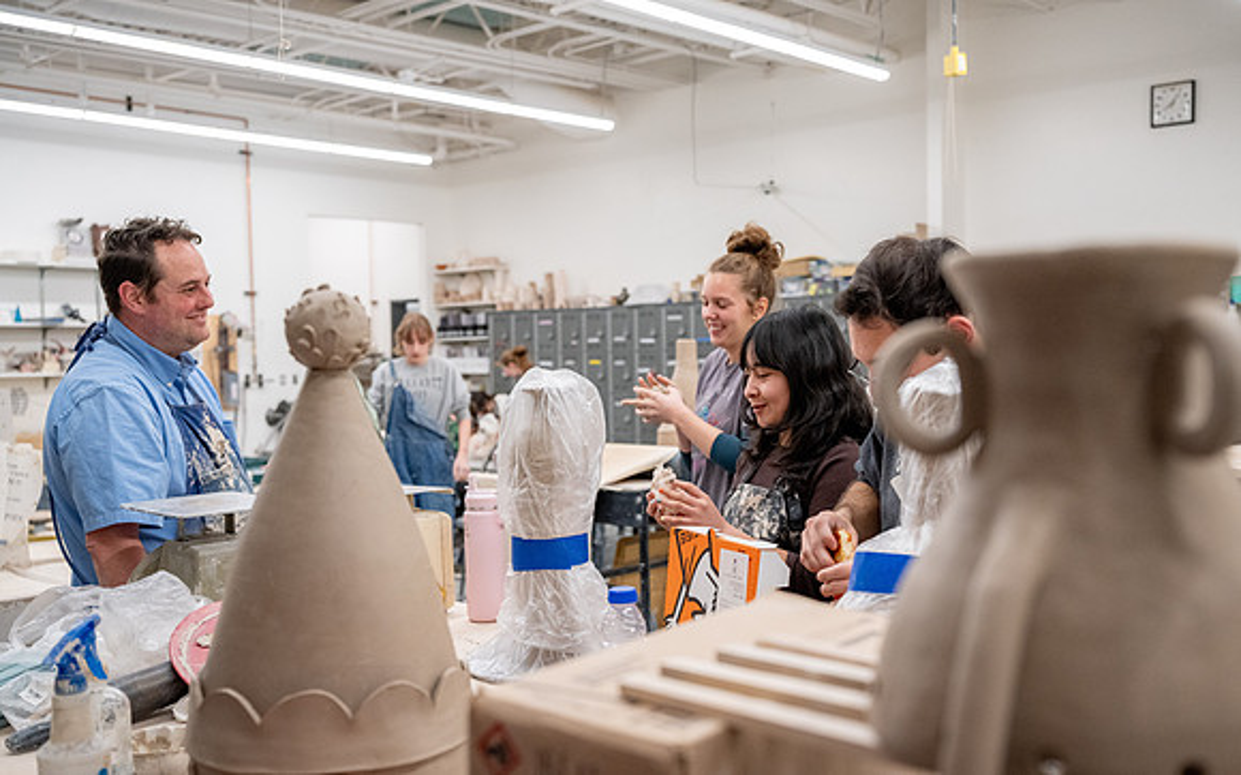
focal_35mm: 35
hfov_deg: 54.9
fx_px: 1193
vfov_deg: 36.0
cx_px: 651
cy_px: 415
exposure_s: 1/500
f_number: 3.2
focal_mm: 33
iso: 1600
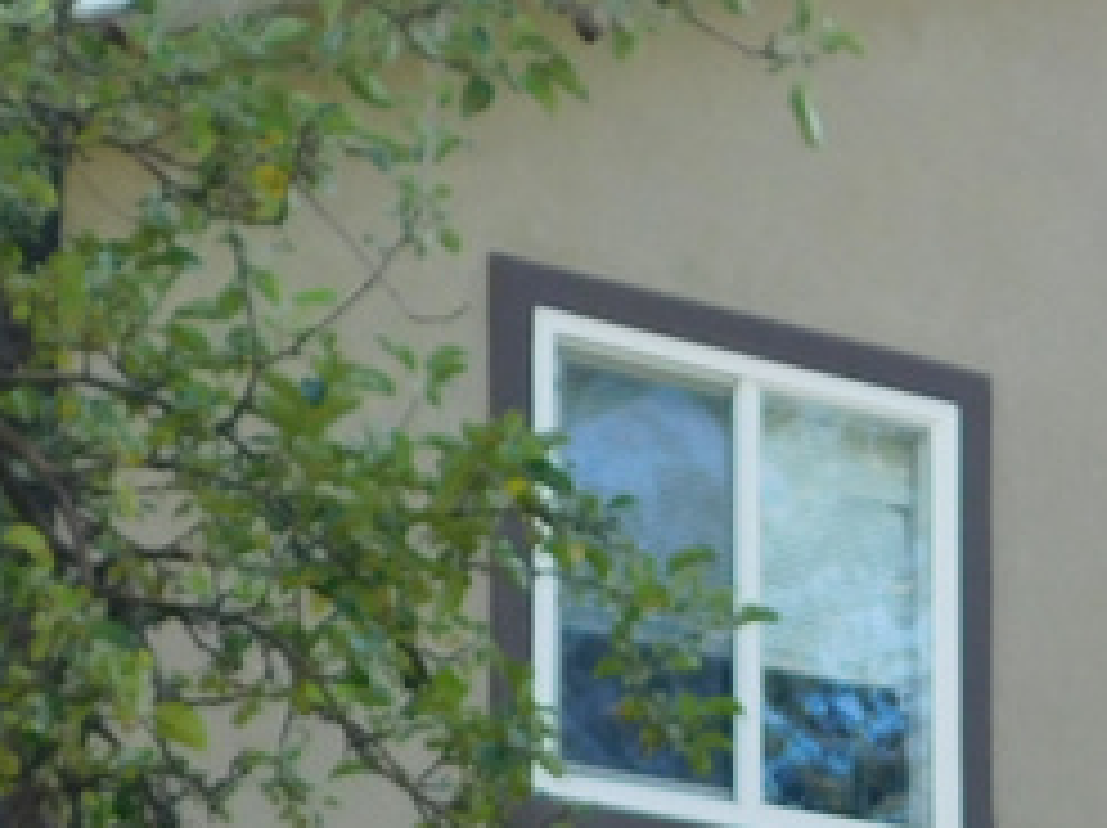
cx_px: 1310
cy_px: 1508
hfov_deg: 12.9
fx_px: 4792
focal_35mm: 150
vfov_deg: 9.4
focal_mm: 6.3
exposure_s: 1/160
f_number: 3.5
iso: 125
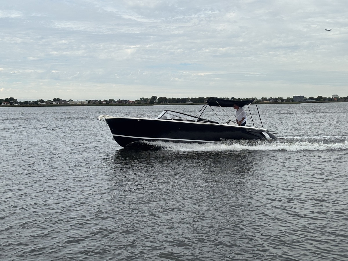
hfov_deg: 36.8
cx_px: 174
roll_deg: +1.0
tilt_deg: -2.7
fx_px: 523
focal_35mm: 52
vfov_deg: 28.0
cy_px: 130
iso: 40
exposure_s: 1/2639
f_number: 1.6
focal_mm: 5.96
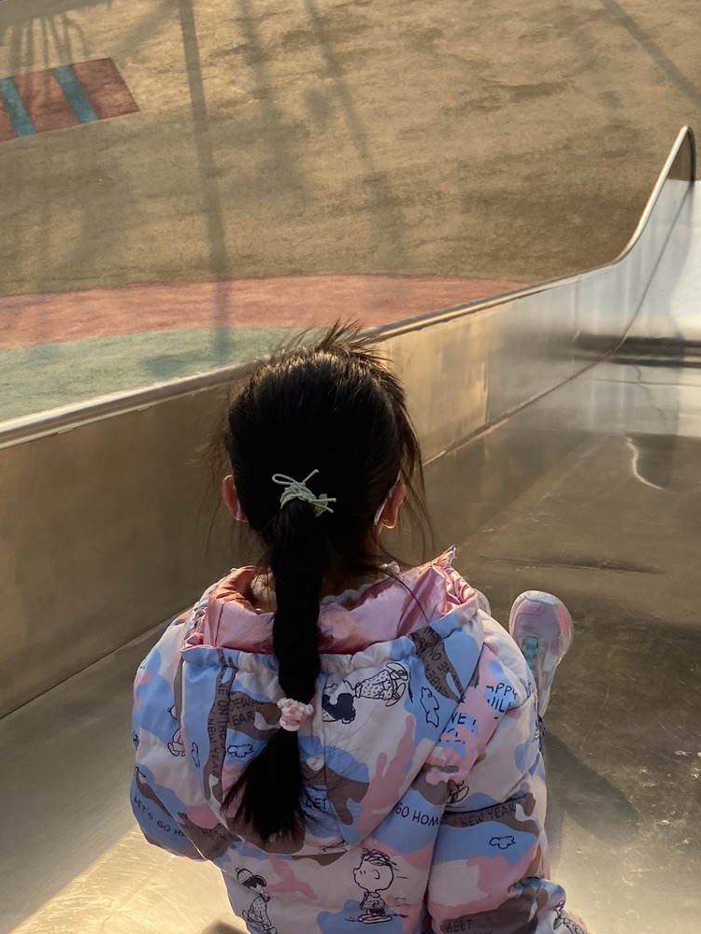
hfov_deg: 27.9
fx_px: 1404
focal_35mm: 52
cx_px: 461
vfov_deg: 36.7
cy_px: 535
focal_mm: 4.25
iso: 32
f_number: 1.8
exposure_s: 1/1245
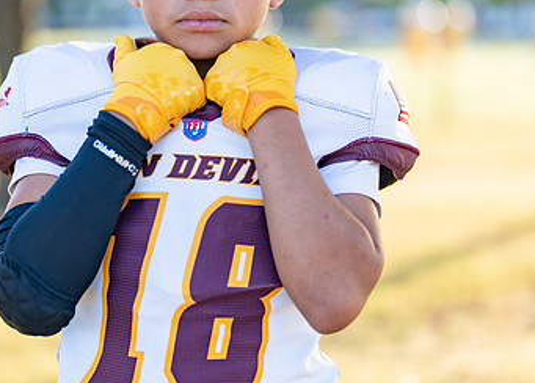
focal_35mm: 89
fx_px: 1353
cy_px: 122
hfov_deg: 22.3
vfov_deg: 16.1
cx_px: 223
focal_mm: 50
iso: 100
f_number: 1.2
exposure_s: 1/1000
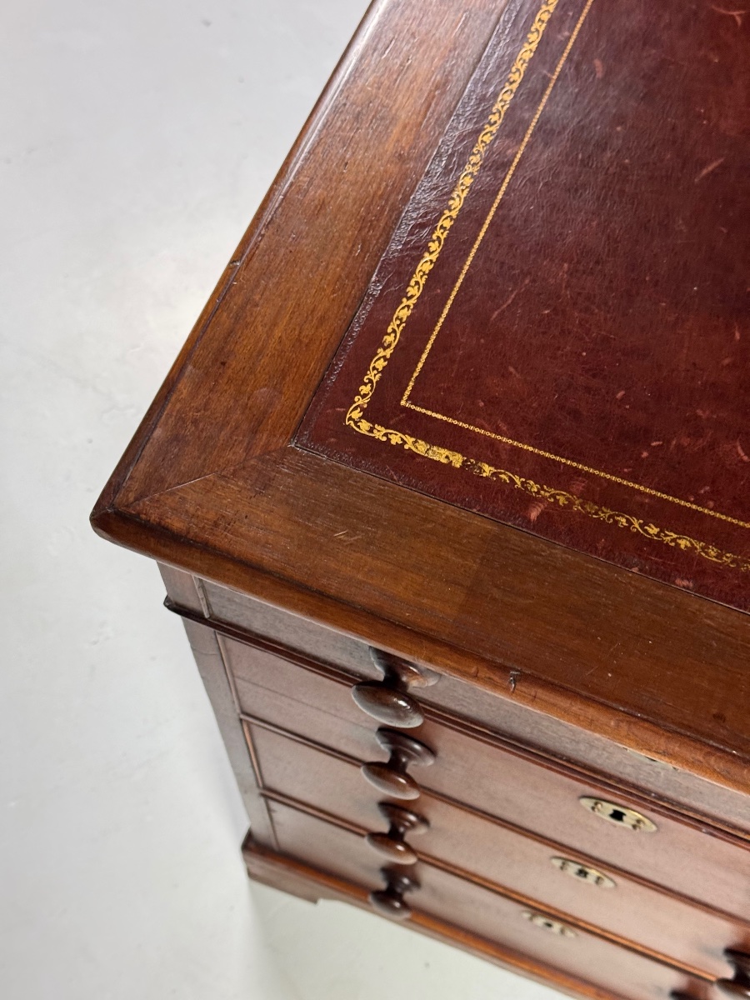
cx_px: 375
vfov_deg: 39.7
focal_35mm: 48
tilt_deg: -63.0
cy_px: 500
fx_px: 1387
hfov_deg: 30.3
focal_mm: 6.76
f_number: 1.78
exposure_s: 1/50
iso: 160
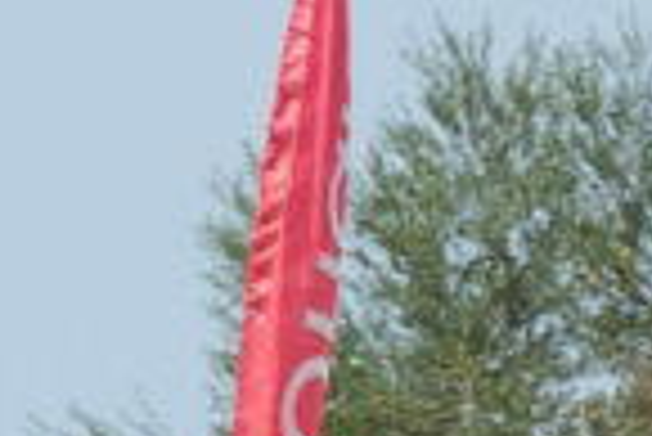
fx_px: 8684
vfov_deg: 2.8
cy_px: 1495
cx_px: 243
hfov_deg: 4.3
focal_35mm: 479
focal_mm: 45
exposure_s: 1/200
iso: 160
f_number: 9
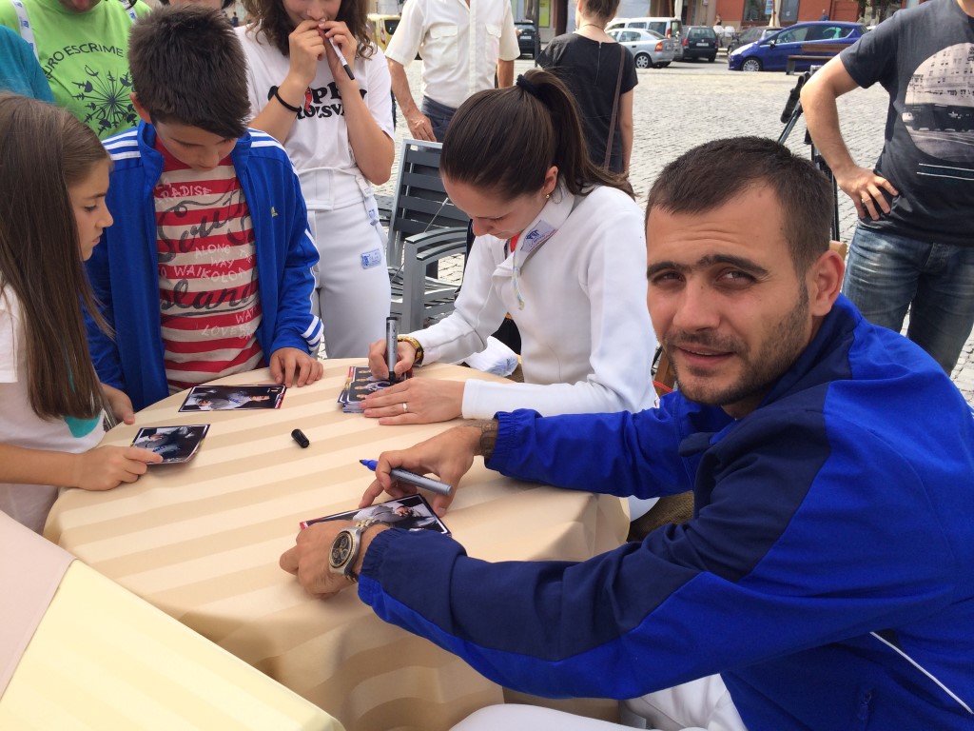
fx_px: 844
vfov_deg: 46.8
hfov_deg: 60.0
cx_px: 487
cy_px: 366
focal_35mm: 30
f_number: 2.2
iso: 32
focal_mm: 4.12
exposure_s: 1/873
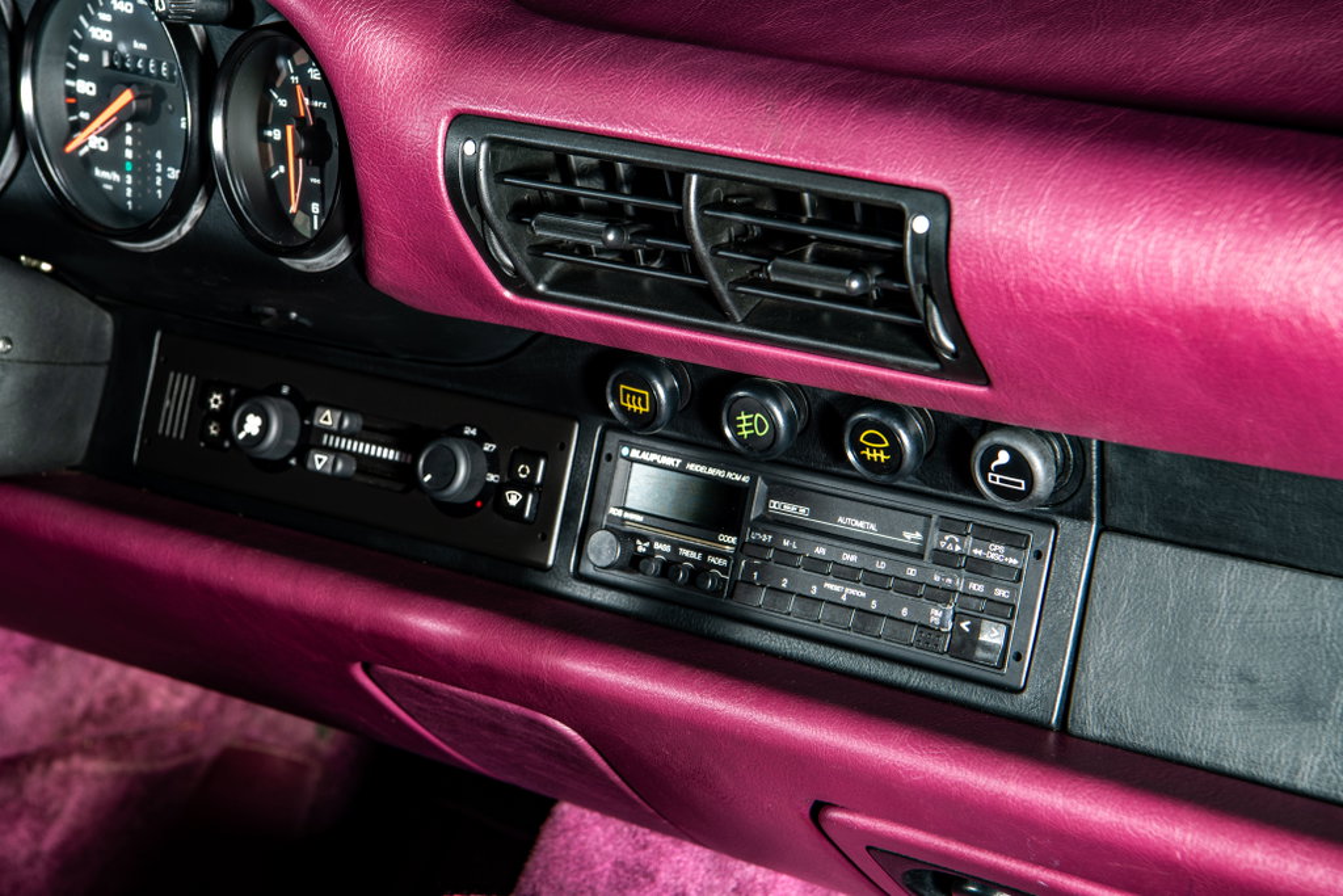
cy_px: 448
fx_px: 2612
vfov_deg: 19.5
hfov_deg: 28.8
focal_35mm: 70
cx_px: 672
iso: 200
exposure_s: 1/100
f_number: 10
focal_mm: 70
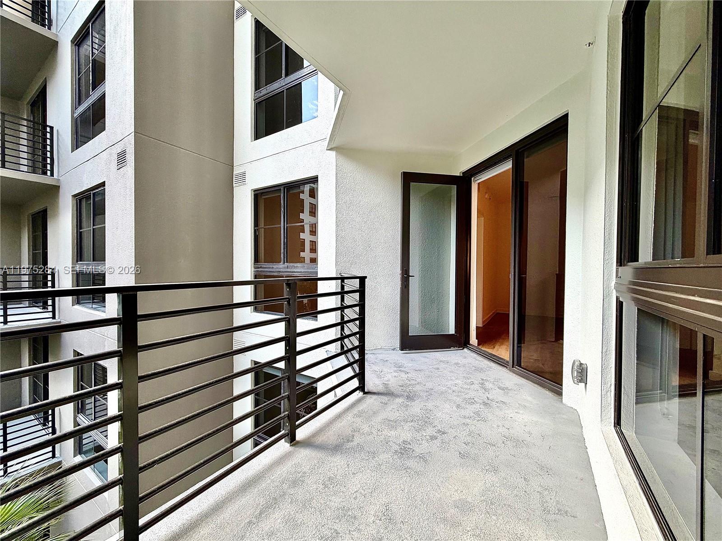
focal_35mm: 14
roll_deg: -0.6
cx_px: 361
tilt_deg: -0.9
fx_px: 292
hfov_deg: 102.1
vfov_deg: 85.7
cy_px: 270
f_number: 2.2
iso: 100
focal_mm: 2.22
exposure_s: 1/121
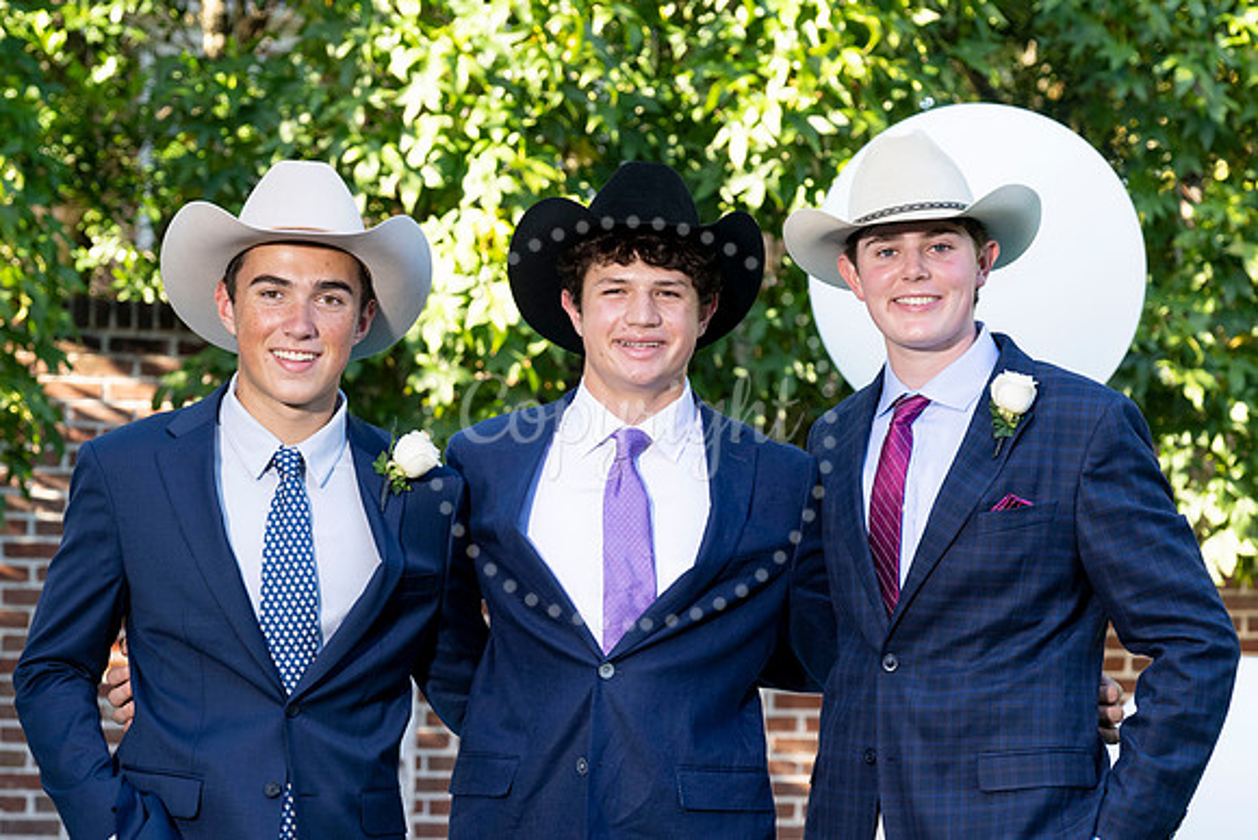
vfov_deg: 11.8
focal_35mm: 116
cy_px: 550
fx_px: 4050
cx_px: 678
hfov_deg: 17.7
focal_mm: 79
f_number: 5
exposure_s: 1/200
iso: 400
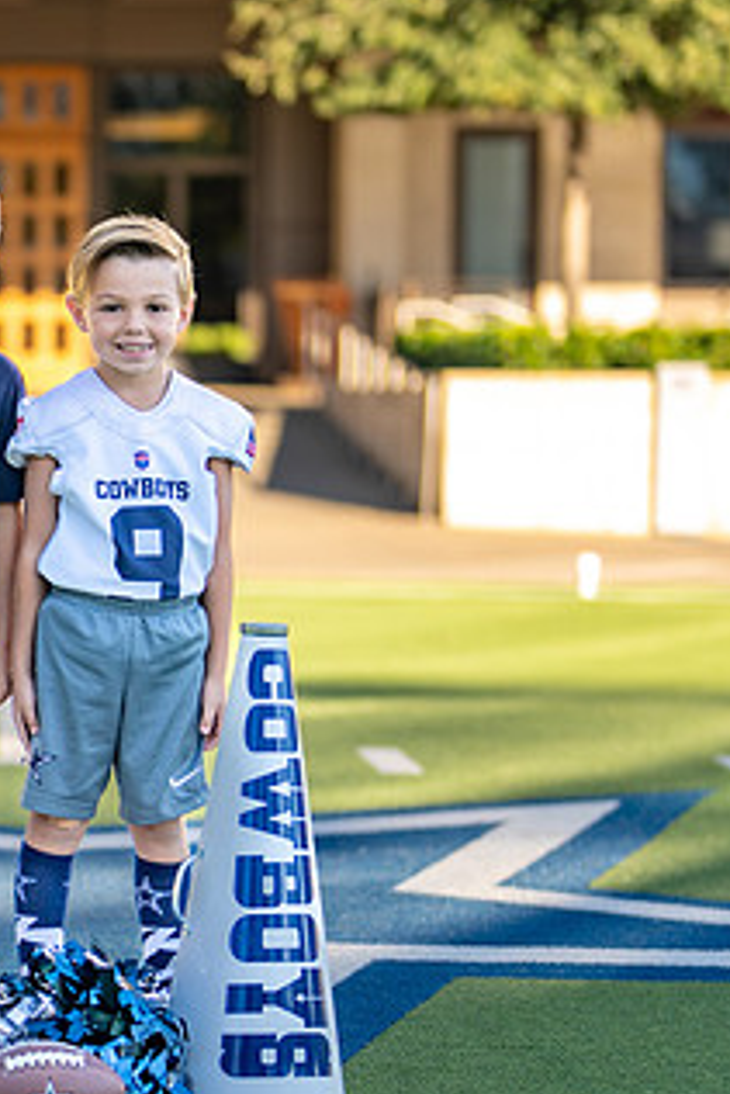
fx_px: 4071
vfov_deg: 15.3
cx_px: -40
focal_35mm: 134
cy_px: 700
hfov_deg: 10.1
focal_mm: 50
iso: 100
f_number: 1.2
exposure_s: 1/2500
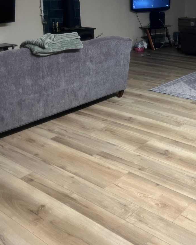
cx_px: 152
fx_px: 326
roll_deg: +2.0
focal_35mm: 45
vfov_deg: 40.2
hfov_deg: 32.7
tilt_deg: -8.6
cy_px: 66
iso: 250
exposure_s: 1/60
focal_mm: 5.7
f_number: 1.5
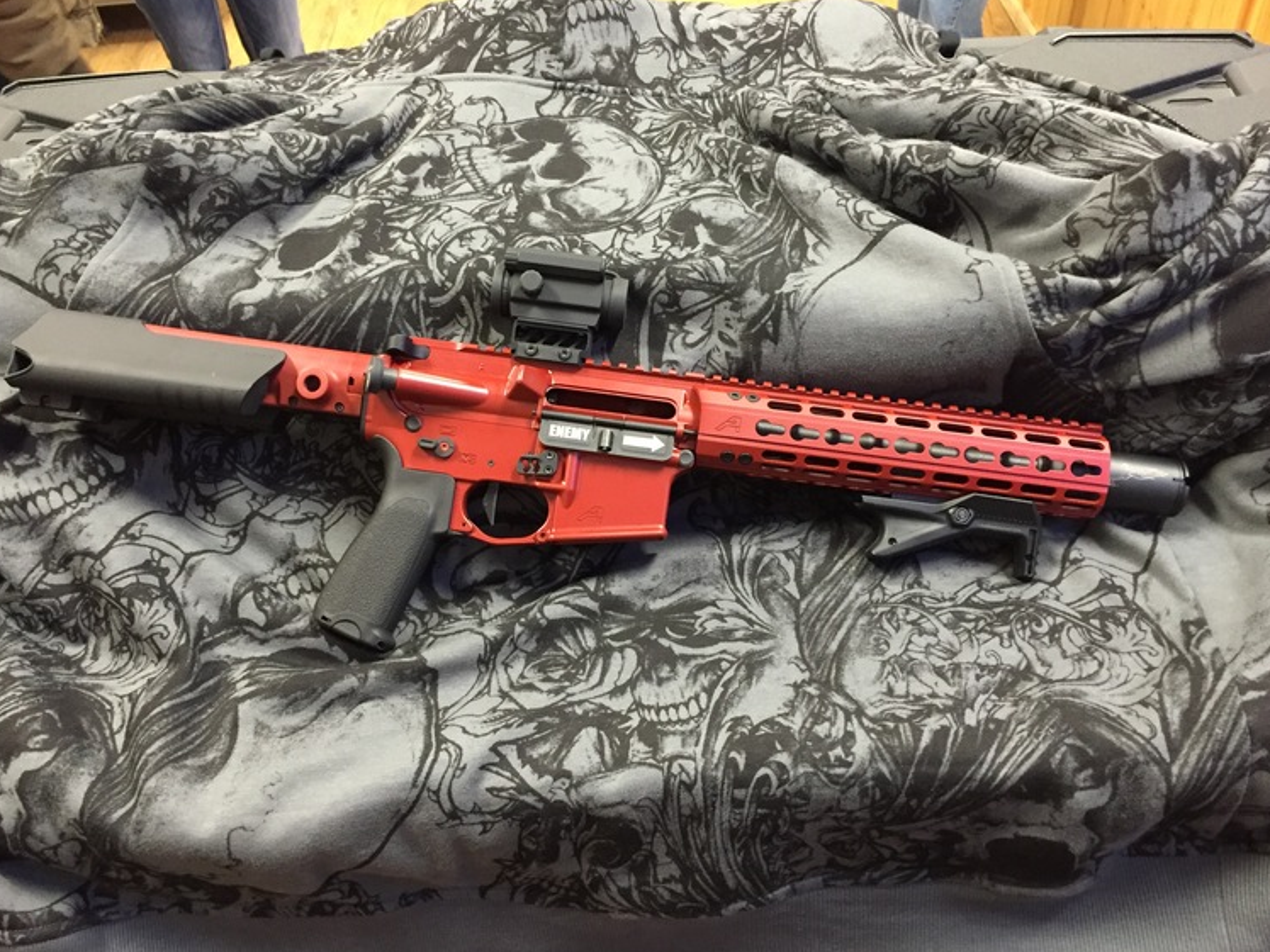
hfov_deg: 58.3
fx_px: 1137
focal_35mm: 31
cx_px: 603
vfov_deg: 45.4
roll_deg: +5.5
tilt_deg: -44.8
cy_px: 470
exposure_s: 1/20
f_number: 2.2
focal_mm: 4.15
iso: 250
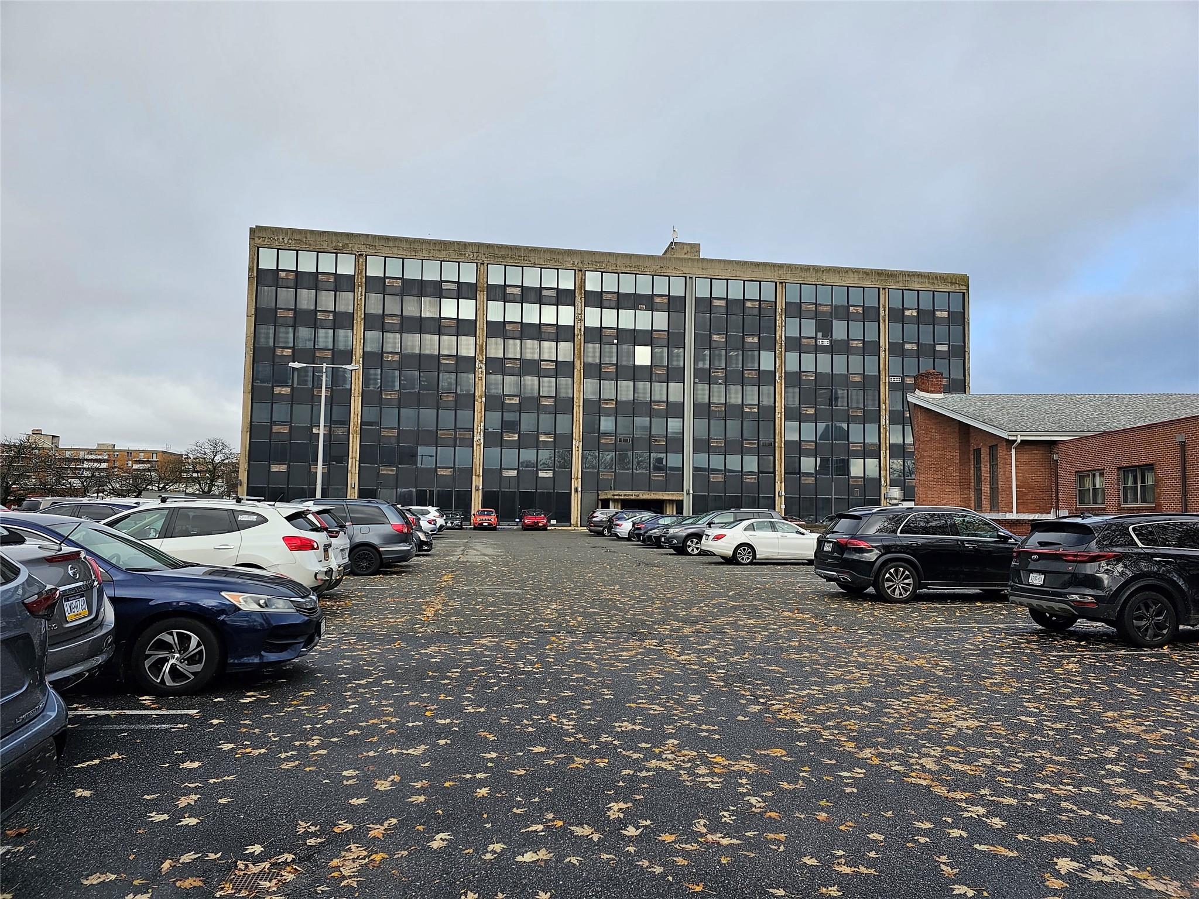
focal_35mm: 23
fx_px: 797
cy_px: 450
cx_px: 600
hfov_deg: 73.9
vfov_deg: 58.9
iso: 50
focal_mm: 6.3
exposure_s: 1/2000
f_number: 1.7
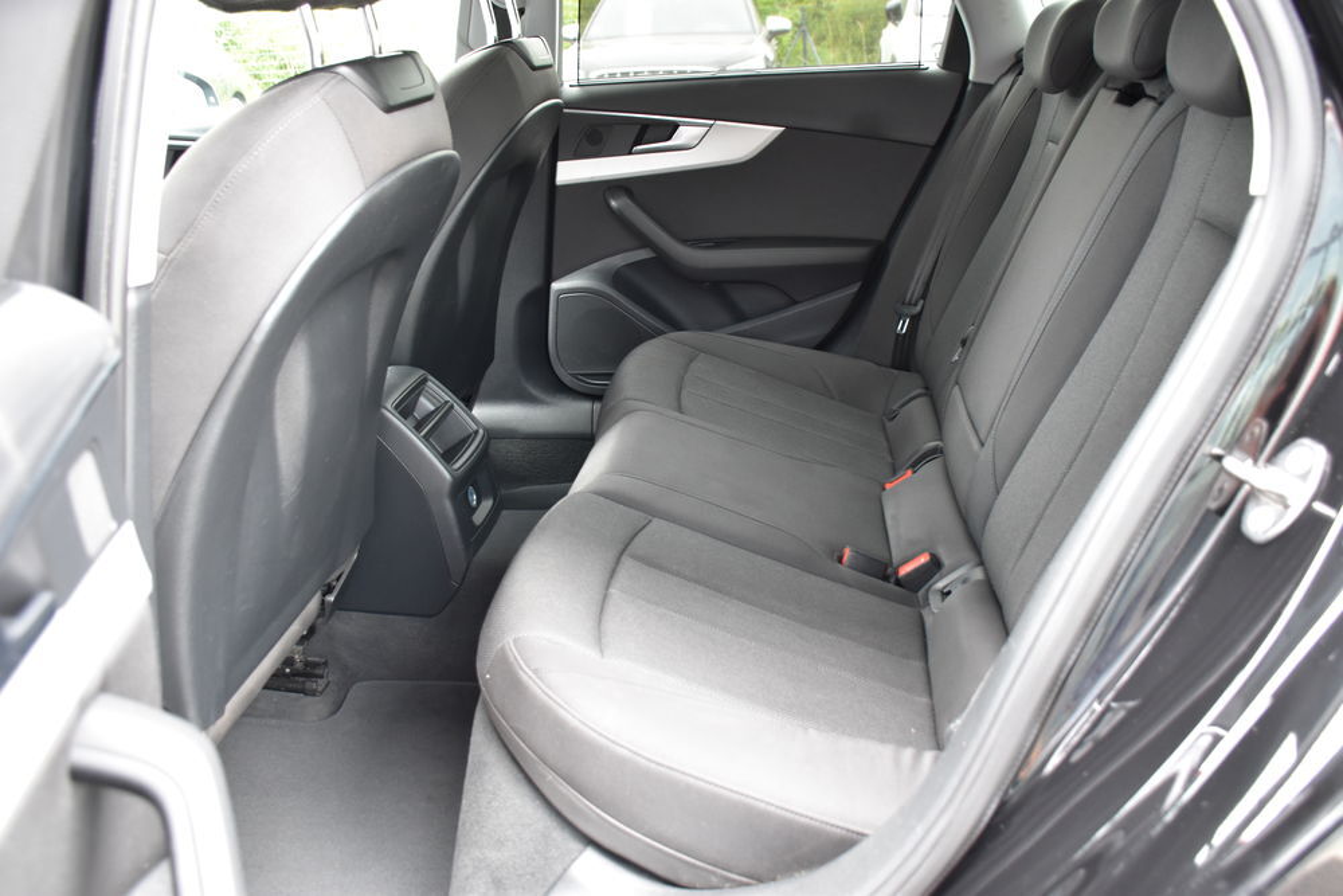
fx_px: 1119
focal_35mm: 30
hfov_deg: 61.9
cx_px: 672
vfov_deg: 43.6
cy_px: 448
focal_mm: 20
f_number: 3.5
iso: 1000
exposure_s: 1/60
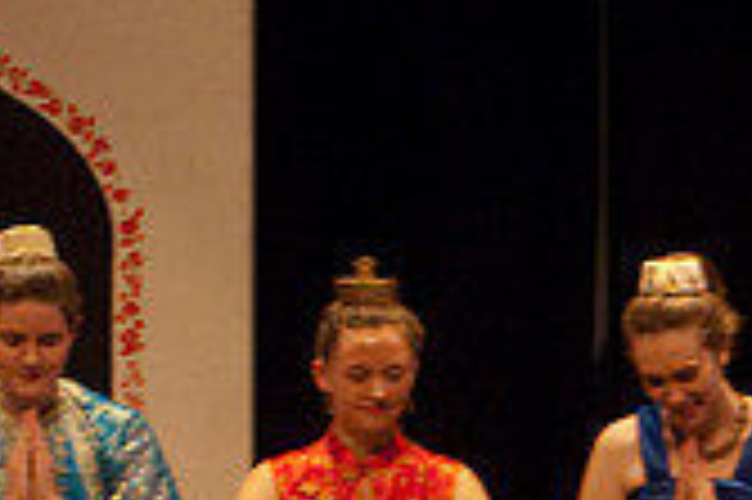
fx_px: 8723
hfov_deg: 4.9
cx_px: 1135
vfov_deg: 3.3
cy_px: 752
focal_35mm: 418
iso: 1000
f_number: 2.8
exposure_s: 1/160
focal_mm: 80
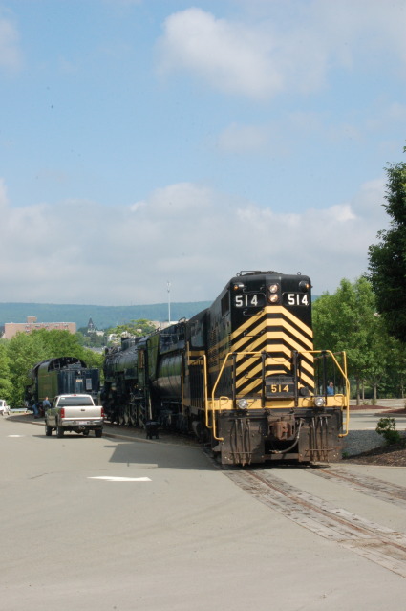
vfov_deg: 28.1
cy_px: 306
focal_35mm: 72
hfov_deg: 18.9
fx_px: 1220
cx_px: 203
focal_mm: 48
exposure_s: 1/160
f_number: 22
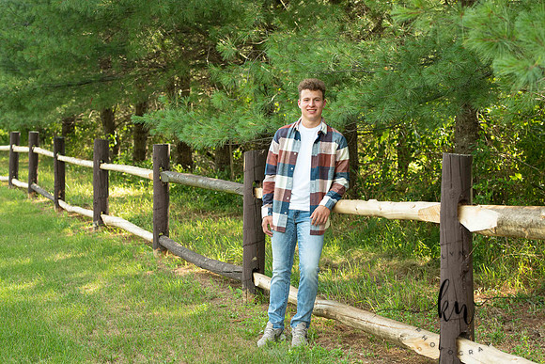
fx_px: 1060
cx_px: 272
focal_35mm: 70
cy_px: 182
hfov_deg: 28.8
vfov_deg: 19.5
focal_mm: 70
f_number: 5
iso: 400
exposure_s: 1/200
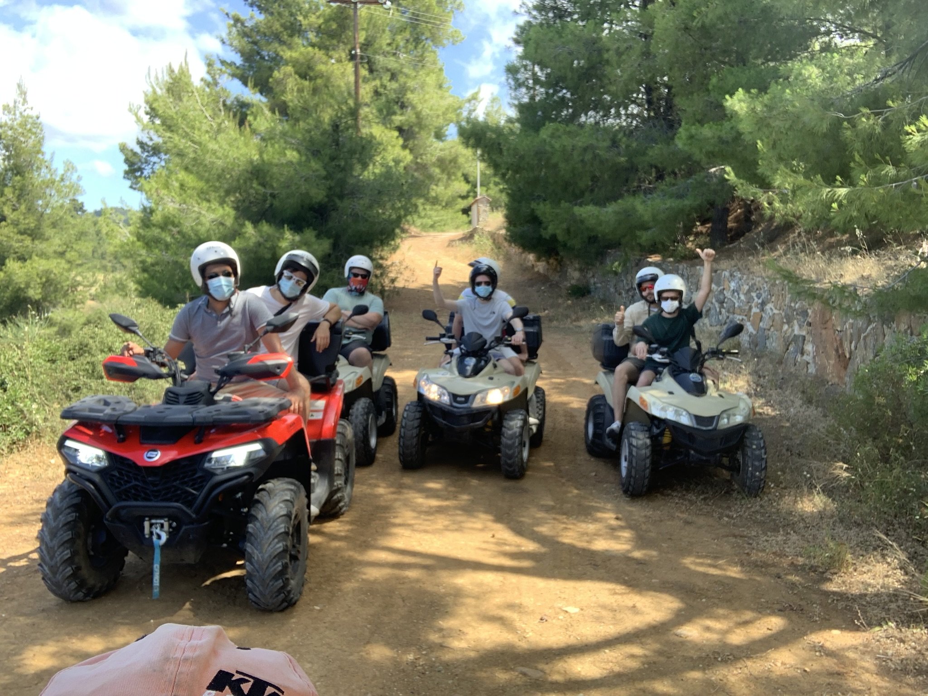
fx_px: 858
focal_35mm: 32
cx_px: 464
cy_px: 348
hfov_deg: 56.8
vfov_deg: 44.2
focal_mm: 2.87
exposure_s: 1/122
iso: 20
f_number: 2.2
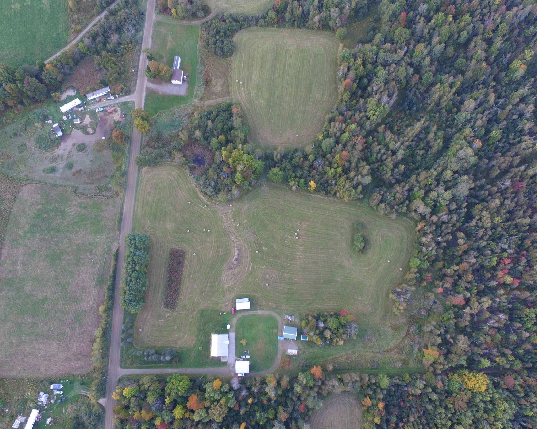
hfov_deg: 72.6
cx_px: 270
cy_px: 232
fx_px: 366
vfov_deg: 60.8
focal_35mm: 23
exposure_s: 1/25
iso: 113
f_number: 2.8
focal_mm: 3.61
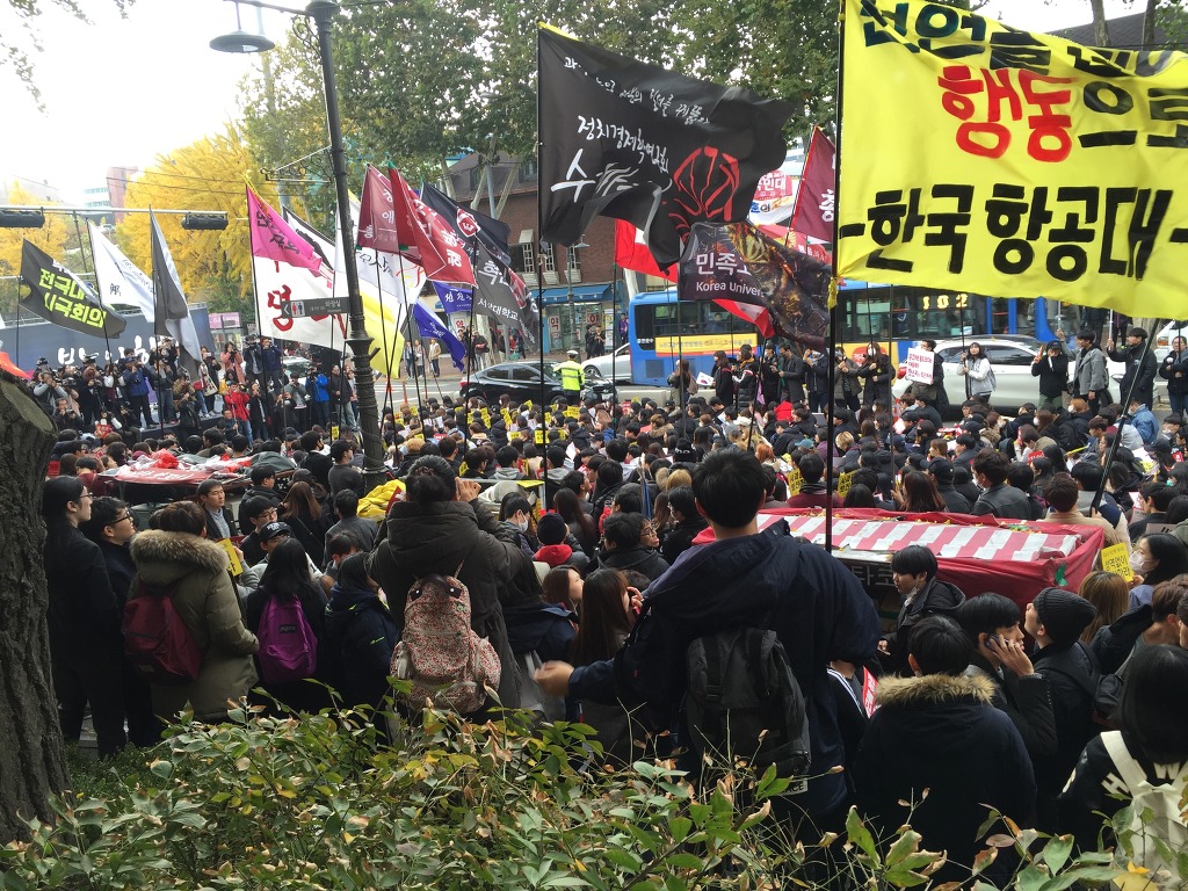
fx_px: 995
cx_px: 594
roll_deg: +4.9
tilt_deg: -9.1
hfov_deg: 61.7
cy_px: 446
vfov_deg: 48.2
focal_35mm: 29
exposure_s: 1/128
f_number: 2.2
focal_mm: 4.15
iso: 32
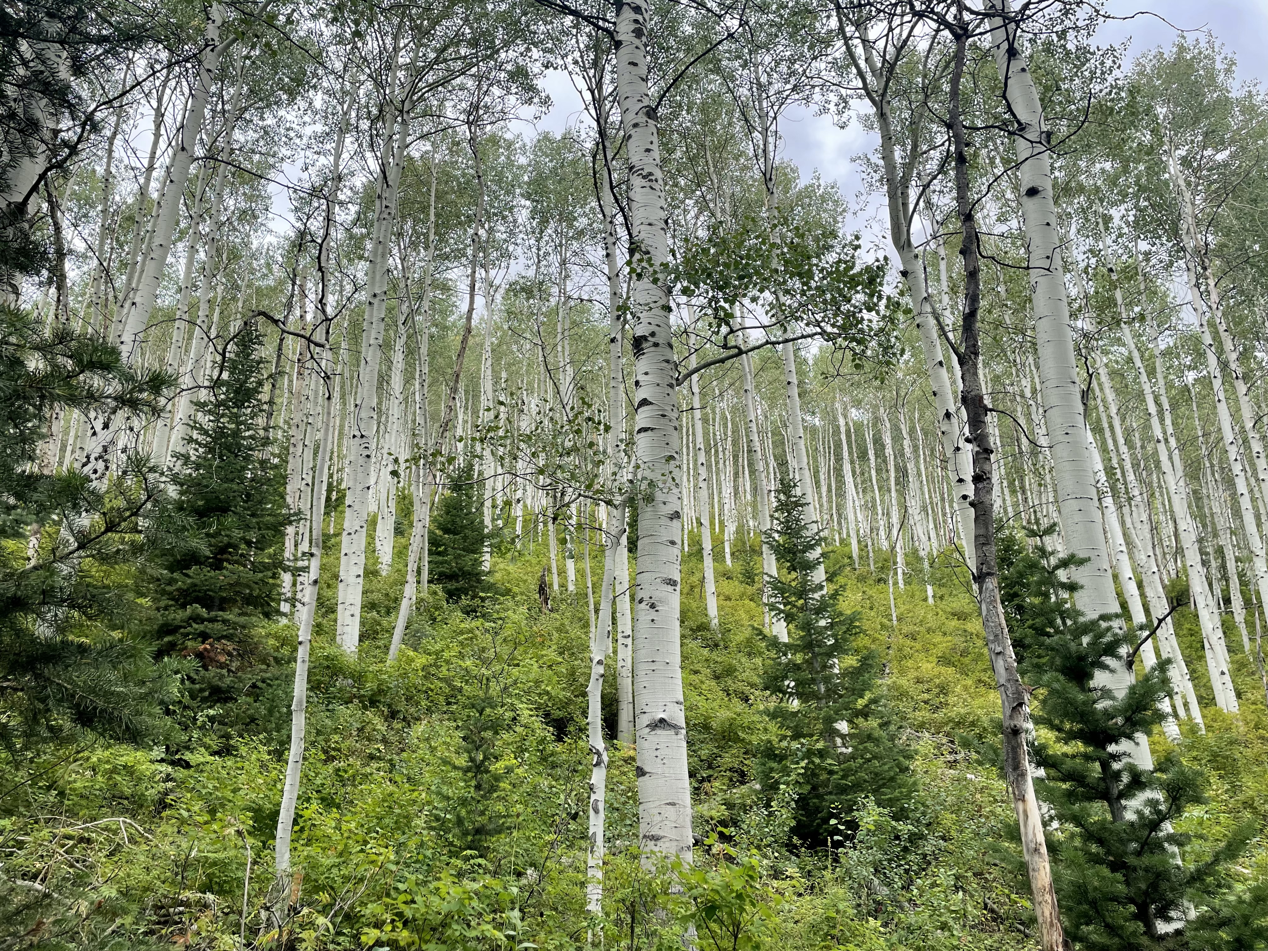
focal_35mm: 26
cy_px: 476
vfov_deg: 53.1
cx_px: 634
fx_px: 952
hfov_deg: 67.3
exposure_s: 1/917
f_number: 1.6
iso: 32
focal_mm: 4.2
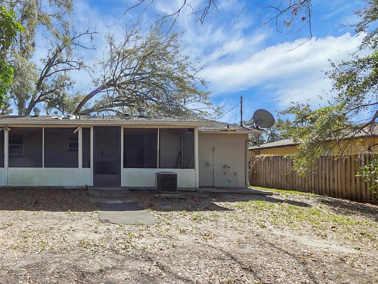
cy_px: 147
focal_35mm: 22
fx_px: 240
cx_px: 92
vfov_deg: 61.1
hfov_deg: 70.9
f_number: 7.1
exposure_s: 1/2000
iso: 1000
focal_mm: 10
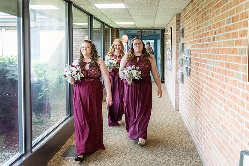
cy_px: 68
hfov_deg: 47.0
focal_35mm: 41
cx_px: 116
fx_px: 286
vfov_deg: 32.3
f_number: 2.8
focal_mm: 35
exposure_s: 1/4000
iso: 6400
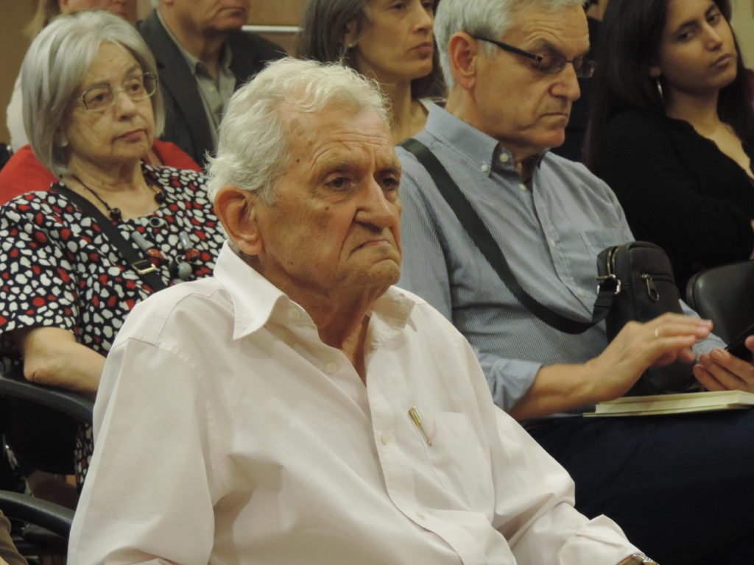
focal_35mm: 200
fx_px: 4356
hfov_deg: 9.9
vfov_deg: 7.4
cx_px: 377
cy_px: 282
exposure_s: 1/25
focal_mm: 35.6
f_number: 4.6
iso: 800
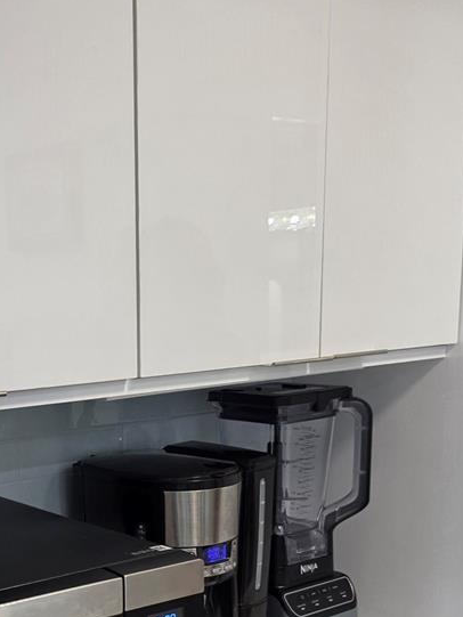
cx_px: 52
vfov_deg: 36.0
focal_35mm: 51
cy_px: 513
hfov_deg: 27.6
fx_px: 909
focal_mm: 6.25
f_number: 1.7
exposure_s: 1/120
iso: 125
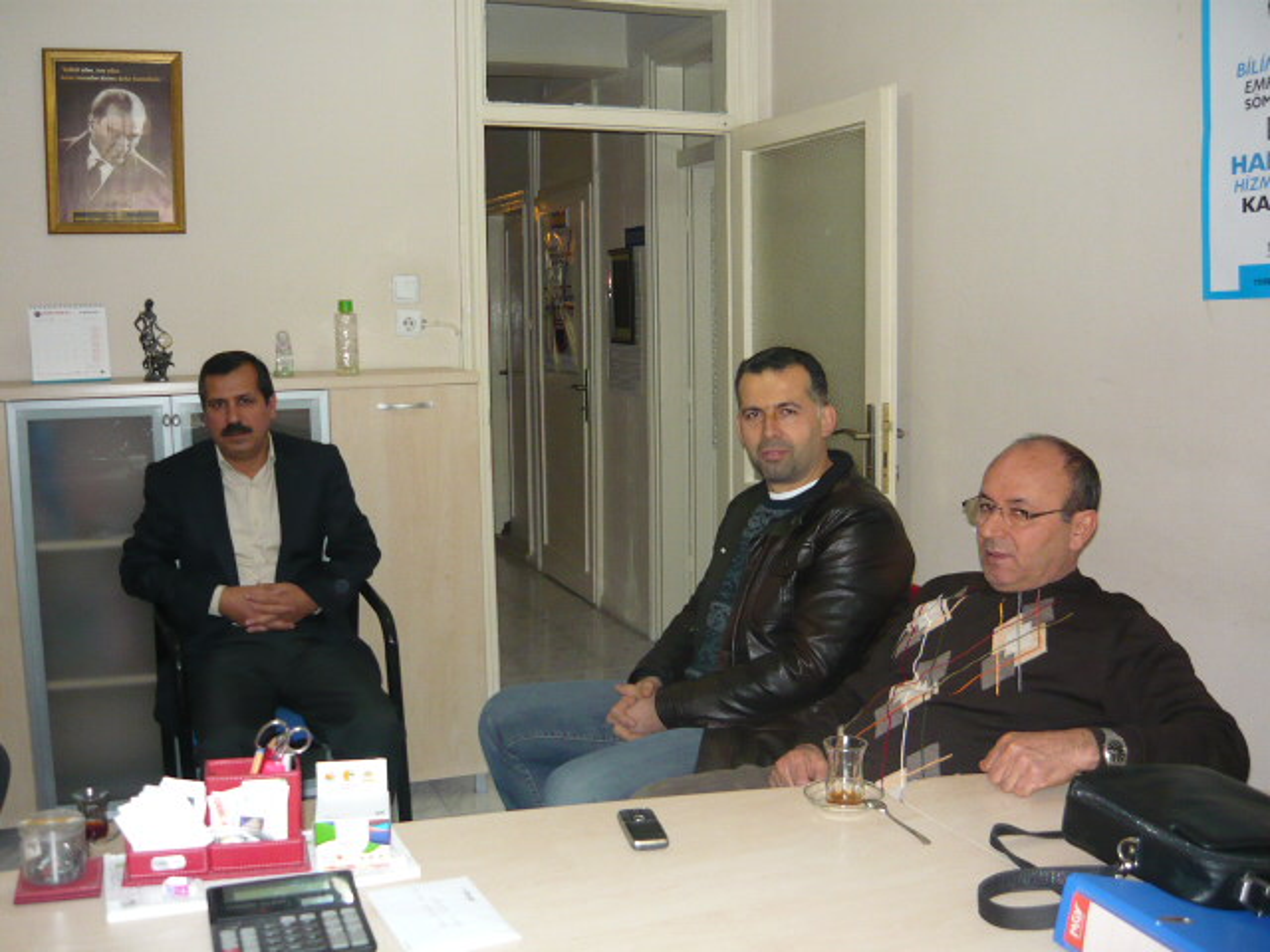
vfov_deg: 42.9
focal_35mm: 33
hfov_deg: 55.4
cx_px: 635
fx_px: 1211
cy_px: 476
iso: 250
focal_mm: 5.5
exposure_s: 1/30
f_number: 2.8
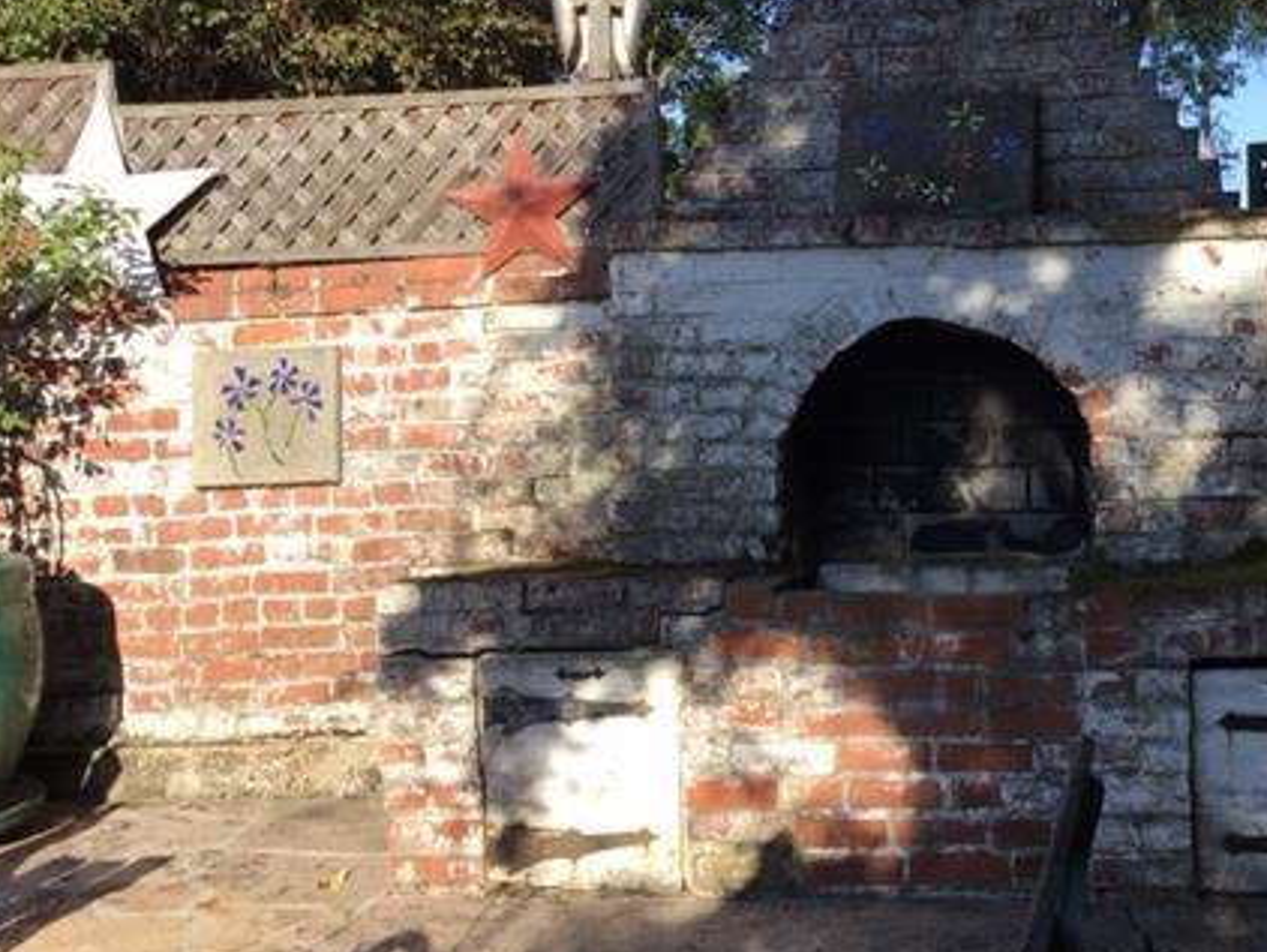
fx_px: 1721
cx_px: 937
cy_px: 438
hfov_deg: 39.4
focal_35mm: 47
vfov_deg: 30.9
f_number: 2.4
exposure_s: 1/550
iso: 25
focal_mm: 3.3
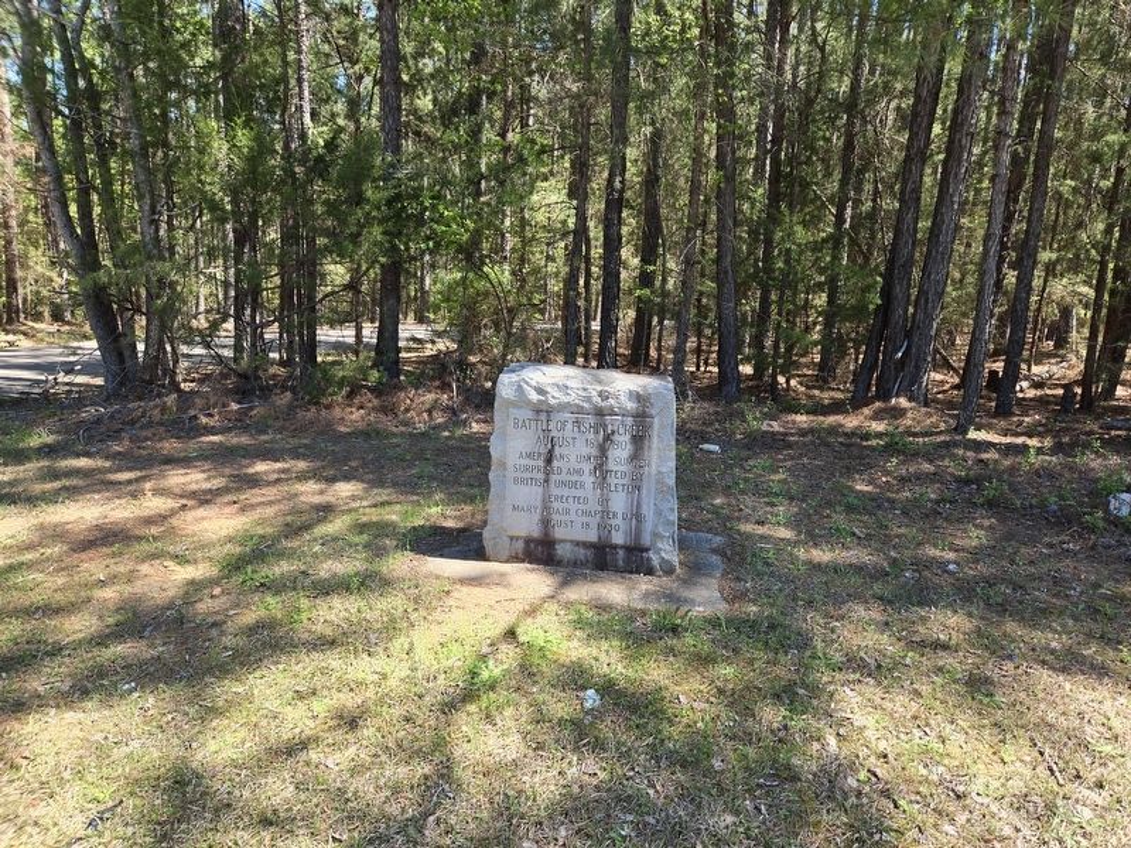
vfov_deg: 58.9
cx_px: 566
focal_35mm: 23
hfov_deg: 73.9
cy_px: 424
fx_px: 751
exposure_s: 1/216
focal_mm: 5.4
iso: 25
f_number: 1.8
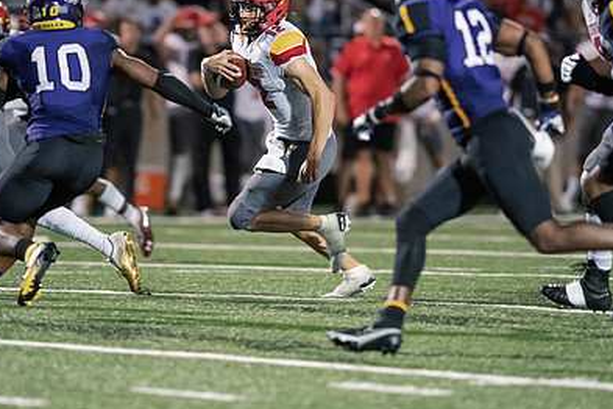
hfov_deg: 4.7
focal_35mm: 443
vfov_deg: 3.1
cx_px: 279
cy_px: 144
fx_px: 7543
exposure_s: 1/640
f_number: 2.8
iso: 6400
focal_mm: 300
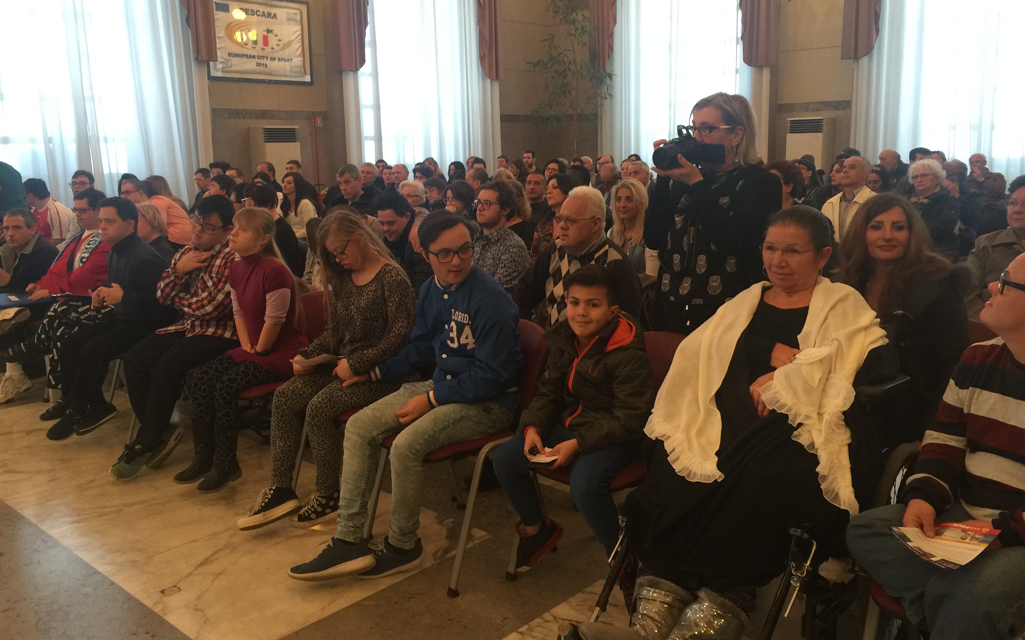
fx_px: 866
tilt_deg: -9.2
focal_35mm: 31
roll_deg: +1.3
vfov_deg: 40.6
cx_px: 509
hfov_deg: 61.2
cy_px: 289
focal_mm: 4.15
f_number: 2.2
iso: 80
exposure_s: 1/17
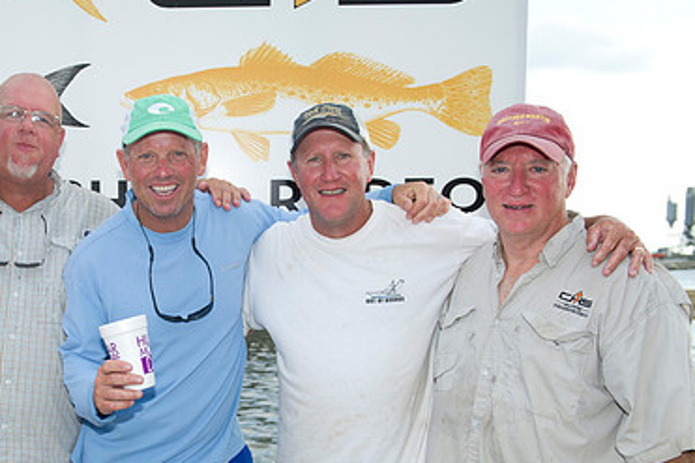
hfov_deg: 38.7
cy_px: 321
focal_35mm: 50
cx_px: 184
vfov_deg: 26.8
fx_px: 965
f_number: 4.5
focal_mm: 32
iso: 200
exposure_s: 1/200
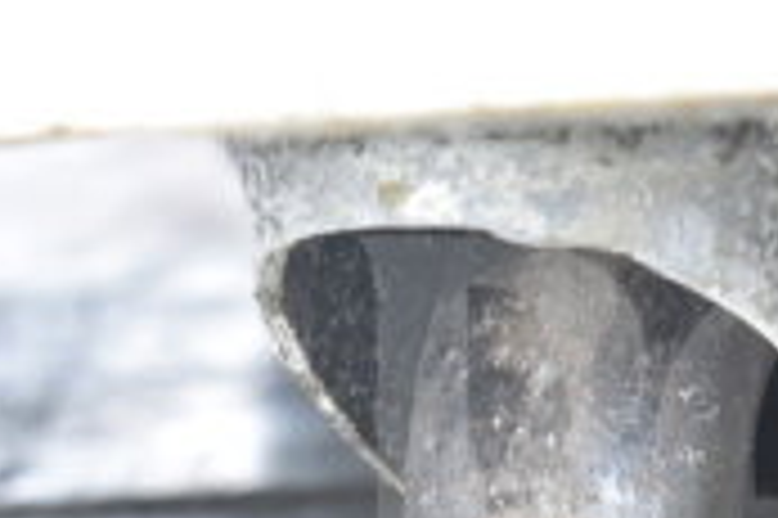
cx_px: 760
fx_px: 4340
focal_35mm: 201
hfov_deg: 10.2
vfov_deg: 6.8
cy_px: 592
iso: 720
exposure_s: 1/60
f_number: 4.8
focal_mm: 38
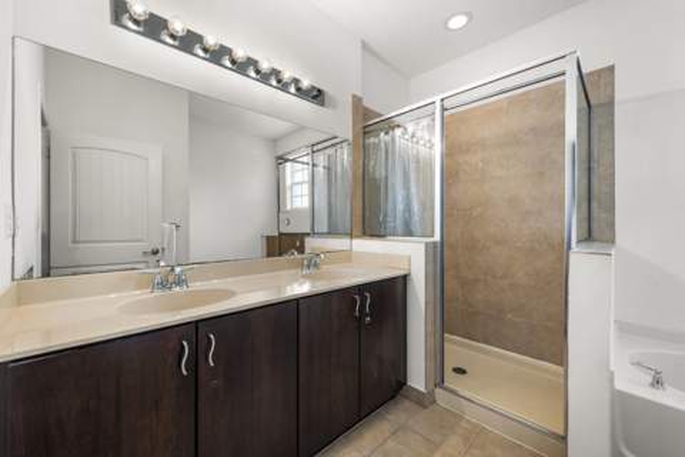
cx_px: 342
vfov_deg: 81.2
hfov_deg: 104.3
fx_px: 266
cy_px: 228
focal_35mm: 14
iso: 100
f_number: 9
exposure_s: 3
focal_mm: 14
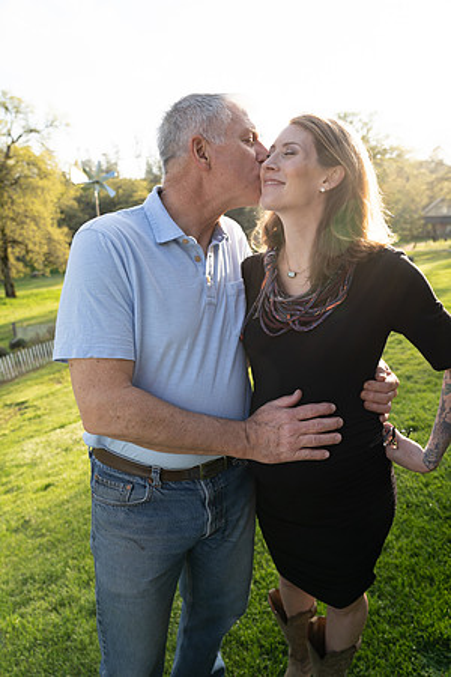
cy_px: 338
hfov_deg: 51.3
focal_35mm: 25
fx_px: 470
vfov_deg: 71.5
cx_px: 226
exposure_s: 1/250
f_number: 4.5
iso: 125
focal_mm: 25
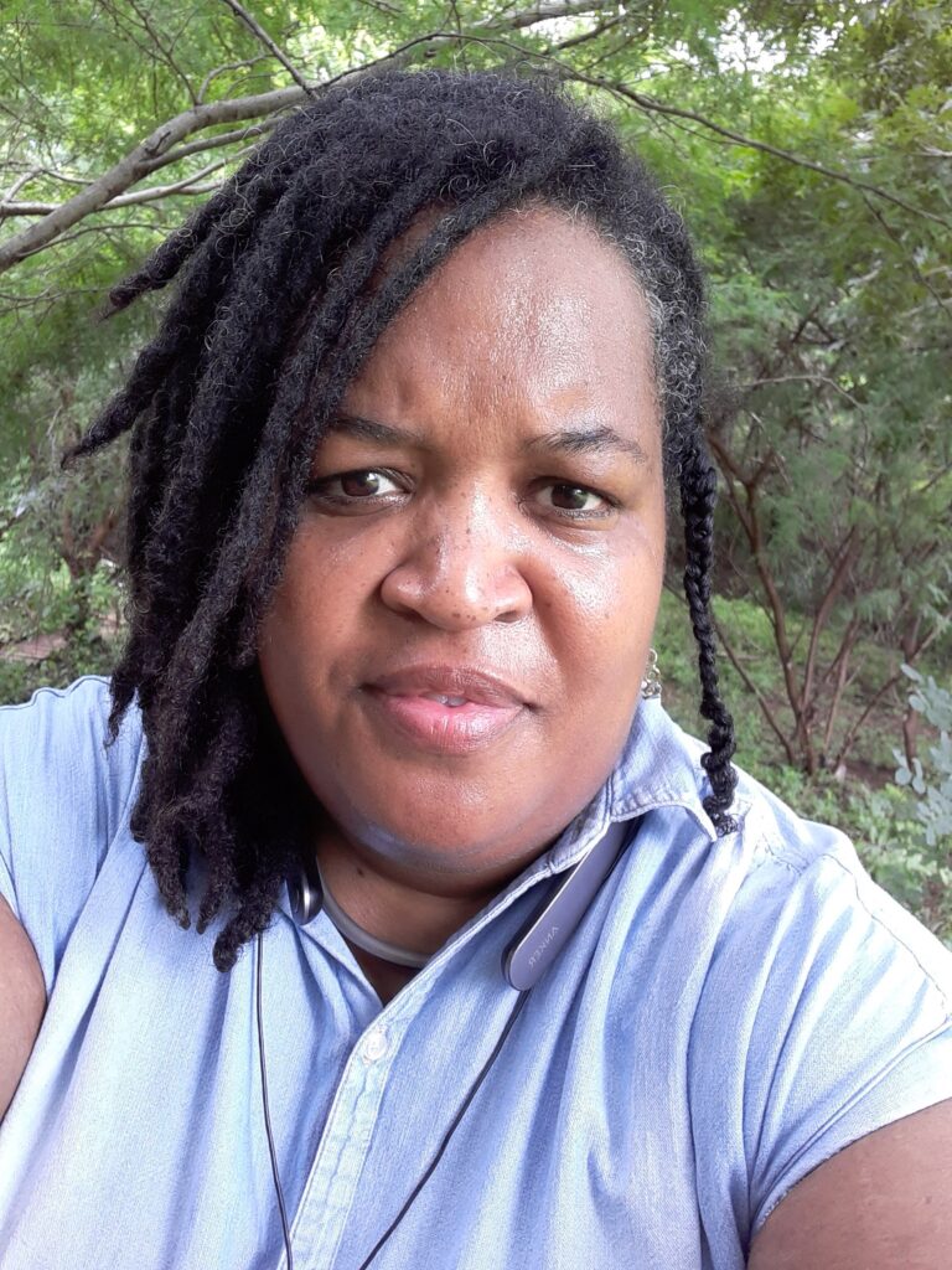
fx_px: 1173
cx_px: 476
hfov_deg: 44.2
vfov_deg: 56.8
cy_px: 635
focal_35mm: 32
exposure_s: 1/60
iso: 50
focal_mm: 2.66
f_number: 2
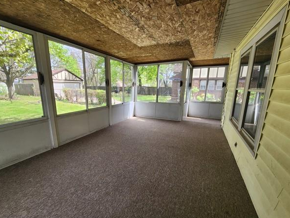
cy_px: 113
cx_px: 137
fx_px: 117
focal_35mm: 14
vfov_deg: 85.7
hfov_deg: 101.9
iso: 50
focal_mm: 2.2
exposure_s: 1/224
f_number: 2.2
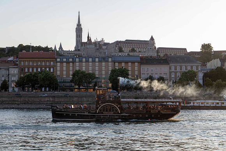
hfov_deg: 27.4
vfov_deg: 18.5
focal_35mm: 74
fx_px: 463
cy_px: 75
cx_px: 110
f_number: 5
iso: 90
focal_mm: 70
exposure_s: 1/160
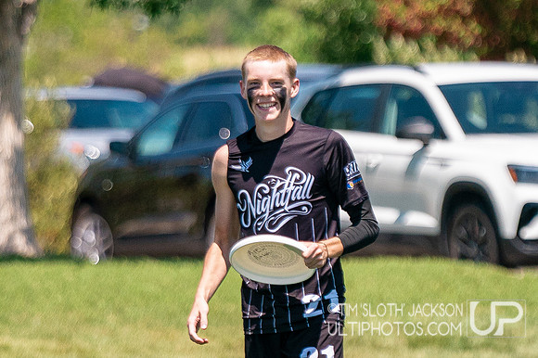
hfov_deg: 3.1
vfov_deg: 2.0
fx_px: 10085
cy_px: 256
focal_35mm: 675
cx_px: 336
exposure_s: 1/8000
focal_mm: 200
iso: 640
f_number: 2.8
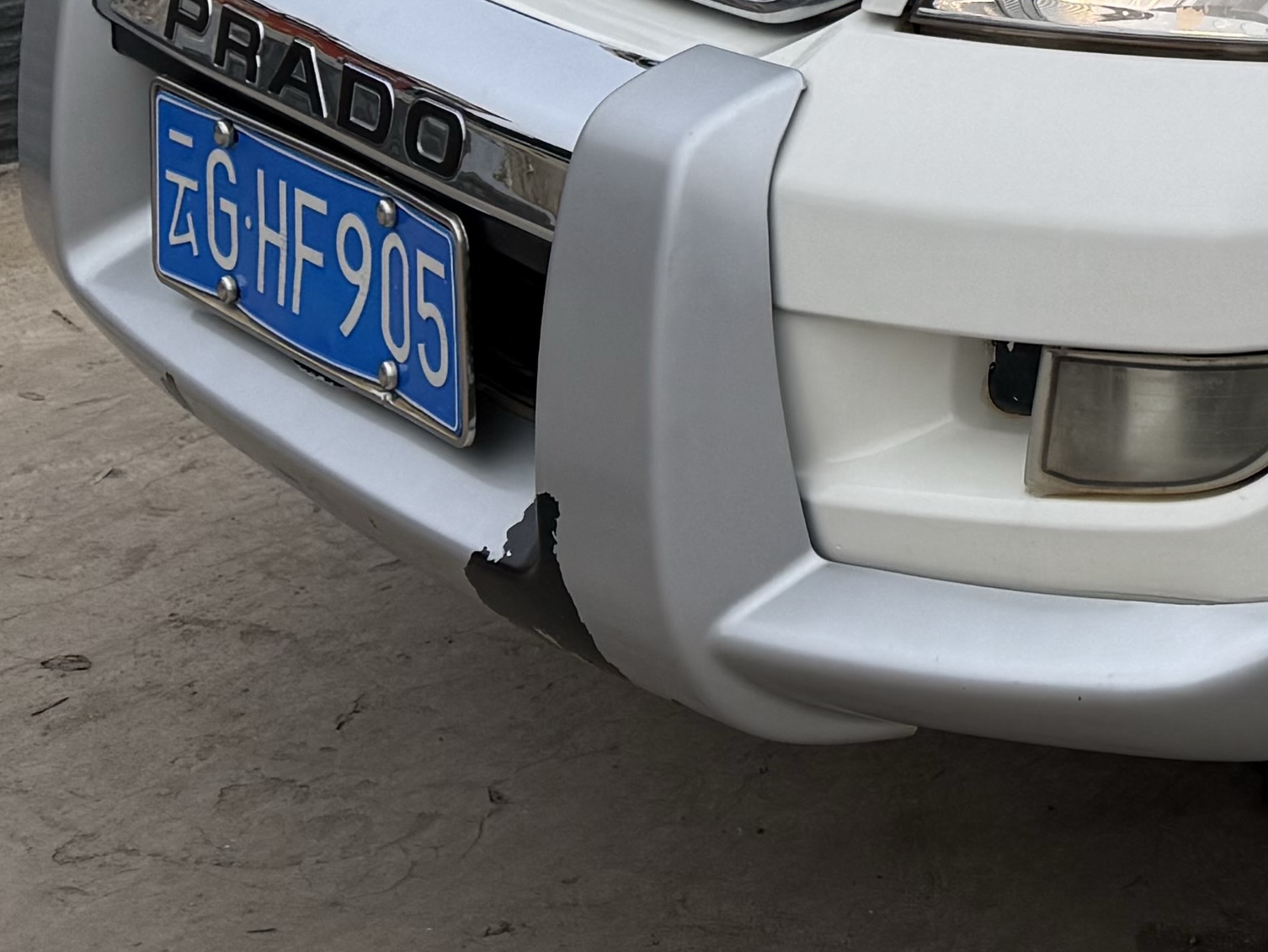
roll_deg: -1.9
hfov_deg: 19.2
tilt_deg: -7.1
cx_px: 1835
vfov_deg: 14.7
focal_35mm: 91
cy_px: -614
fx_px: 3334
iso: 80
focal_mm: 6.76
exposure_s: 1/1060
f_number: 1.78
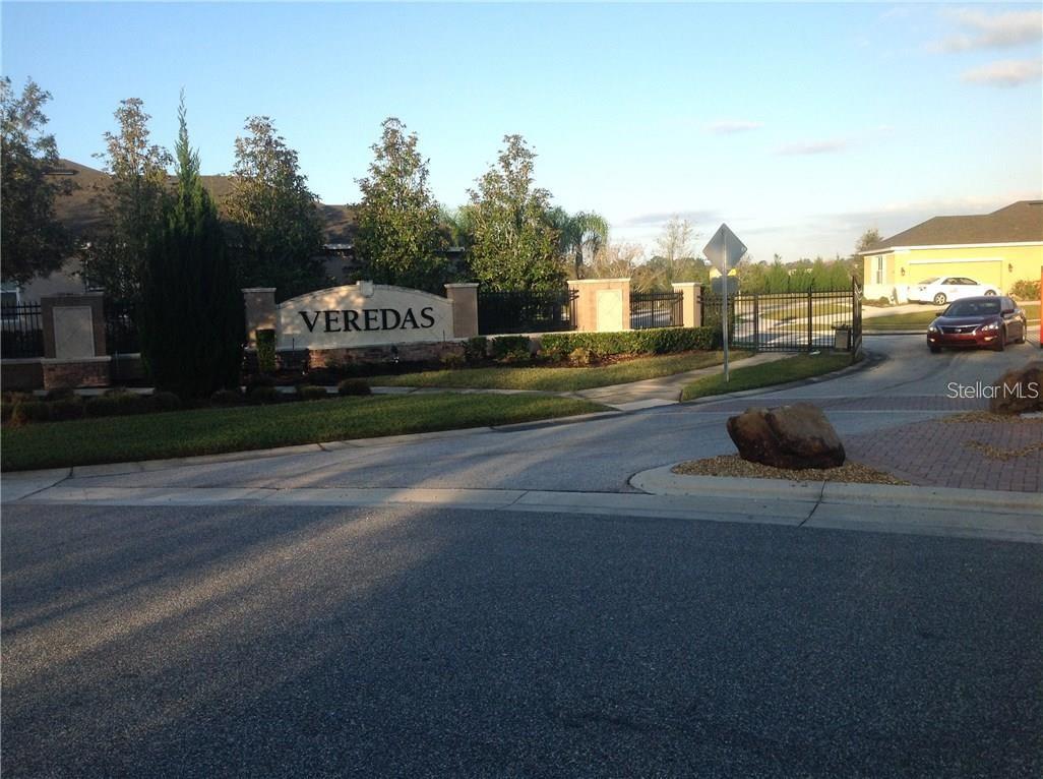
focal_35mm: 35
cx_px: 522
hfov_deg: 52.7
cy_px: 390
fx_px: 1053
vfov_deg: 40.6
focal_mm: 4.28
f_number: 2.4
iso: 50
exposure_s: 1/889
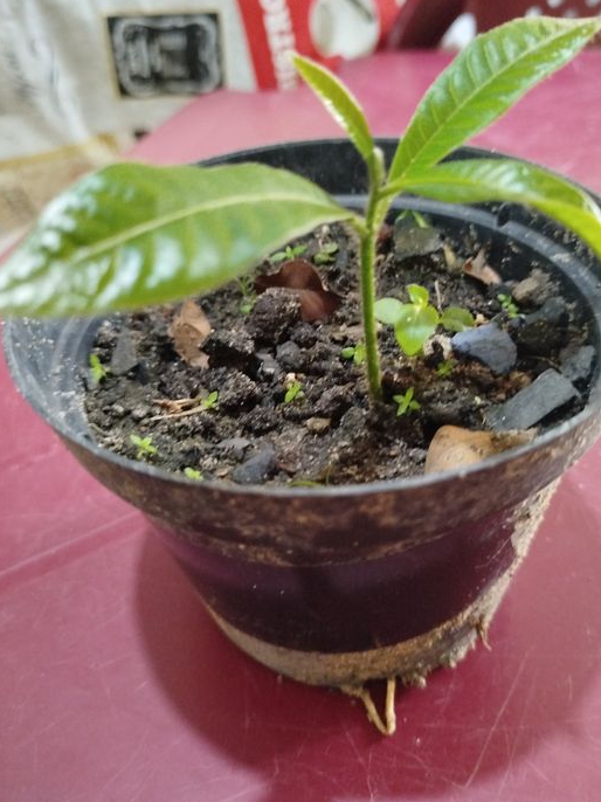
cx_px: 345
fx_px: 649
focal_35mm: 28
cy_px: 369
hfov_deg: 49.5
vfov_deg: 63.4
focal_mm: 5.31
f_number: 1.7
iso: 640
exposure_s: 1/17
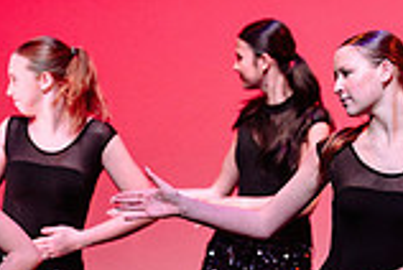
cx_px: 469
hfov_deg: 4.0
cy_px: 269
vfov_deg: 2.7
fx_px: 5765
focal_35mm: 514
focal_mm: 135
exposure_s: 1/640
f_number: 2.8
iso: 1250
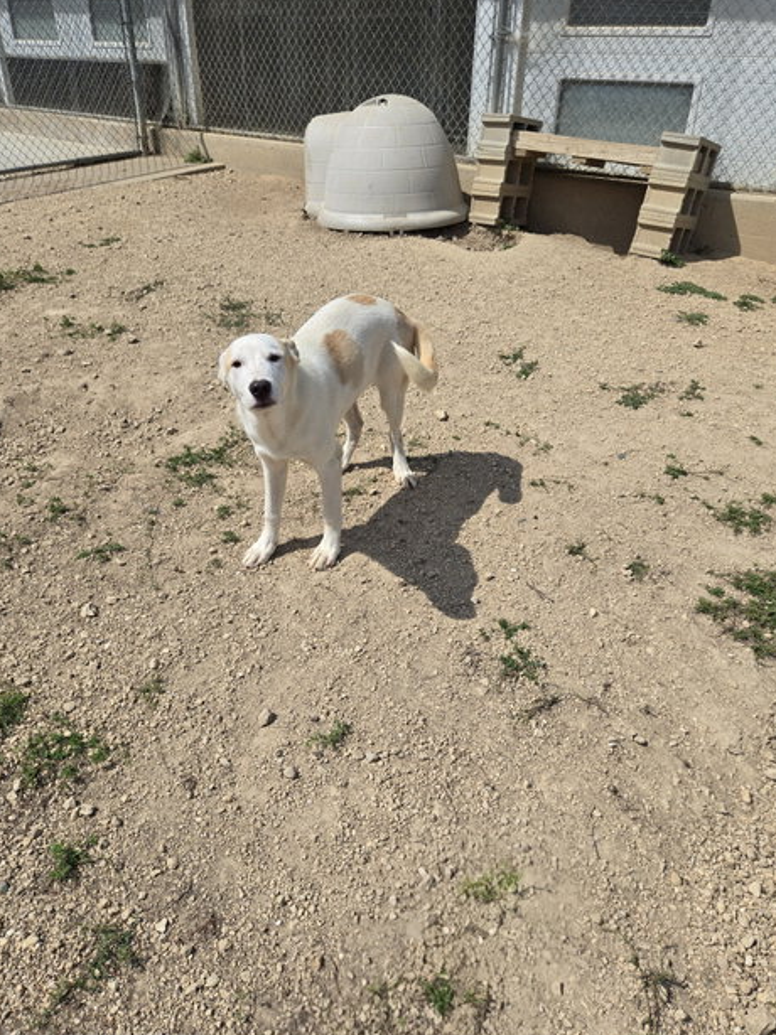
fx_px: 748
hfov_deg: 54.8
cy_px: 500
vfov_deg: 69.4
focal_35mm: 25
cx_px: 383
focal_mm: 5.4
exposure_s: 1/2500
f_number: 1.8
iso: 25
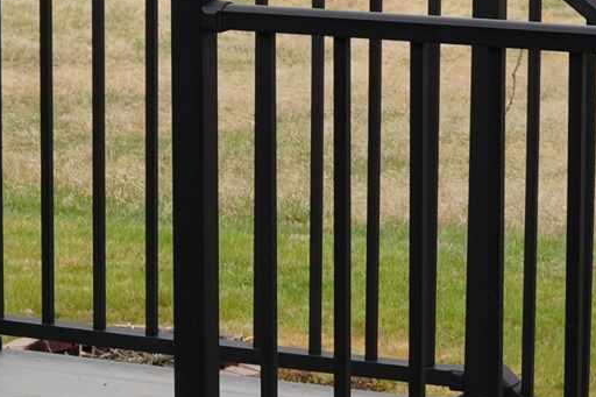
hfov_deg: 12.6
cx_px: 152
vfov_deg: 8.5
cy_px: 197
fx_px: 2681
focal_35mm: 162
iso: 100
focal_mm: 18
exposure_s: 1/125
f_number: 8
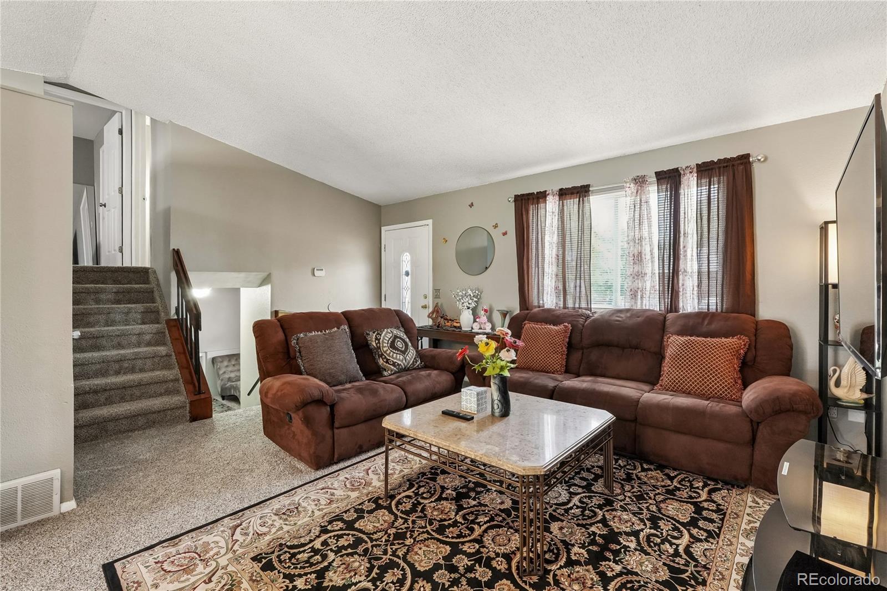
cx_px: 444
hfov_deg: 95.0
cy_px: 296
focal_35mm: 16
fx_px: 406
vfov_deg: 72.0
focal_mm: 11
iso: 800
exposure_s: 1/13
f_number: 8
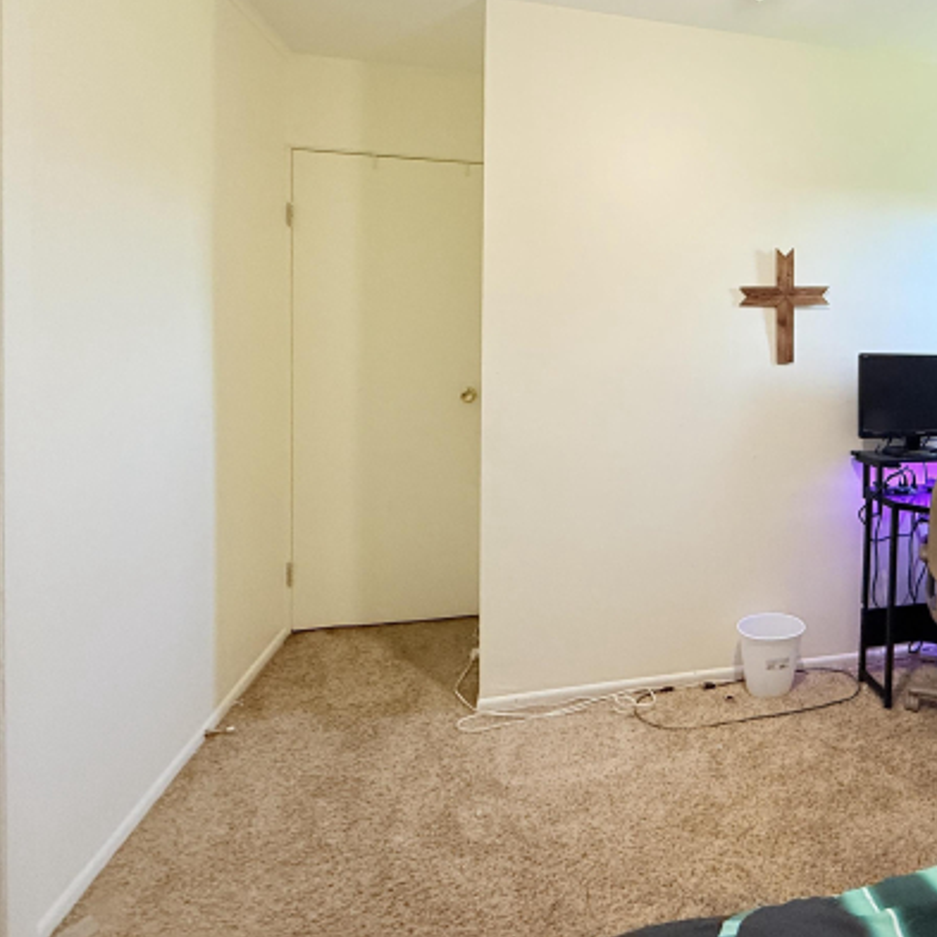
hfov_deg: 67.4
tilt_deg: -0.6
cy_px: 343
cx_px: 707
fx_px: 643
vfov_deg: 70.8
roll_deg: -1.2
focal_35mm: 21
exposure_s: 1/60
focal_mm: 2.22
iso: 320
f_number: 2.2
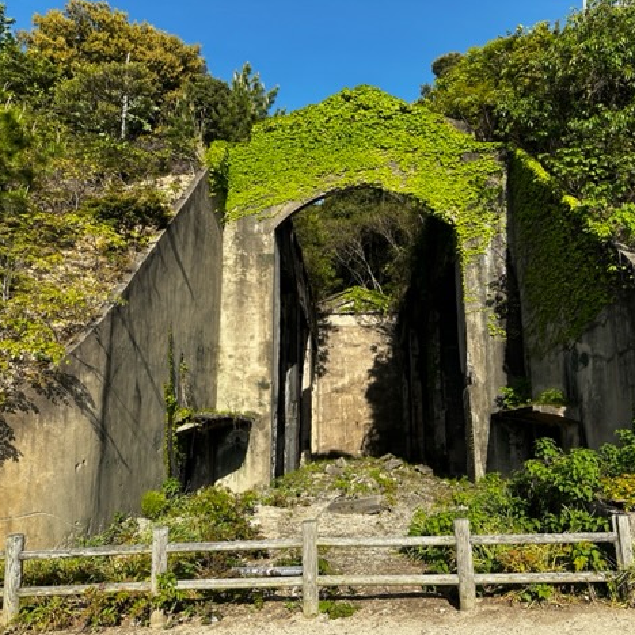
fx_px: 602
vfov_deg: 55.6
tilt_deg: +11.4
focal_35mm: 29
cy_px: 322
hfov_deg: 55.2
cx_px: 379
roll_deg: +1.2
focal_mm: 6.86
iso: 80
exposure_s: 1/2591
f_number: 1.78
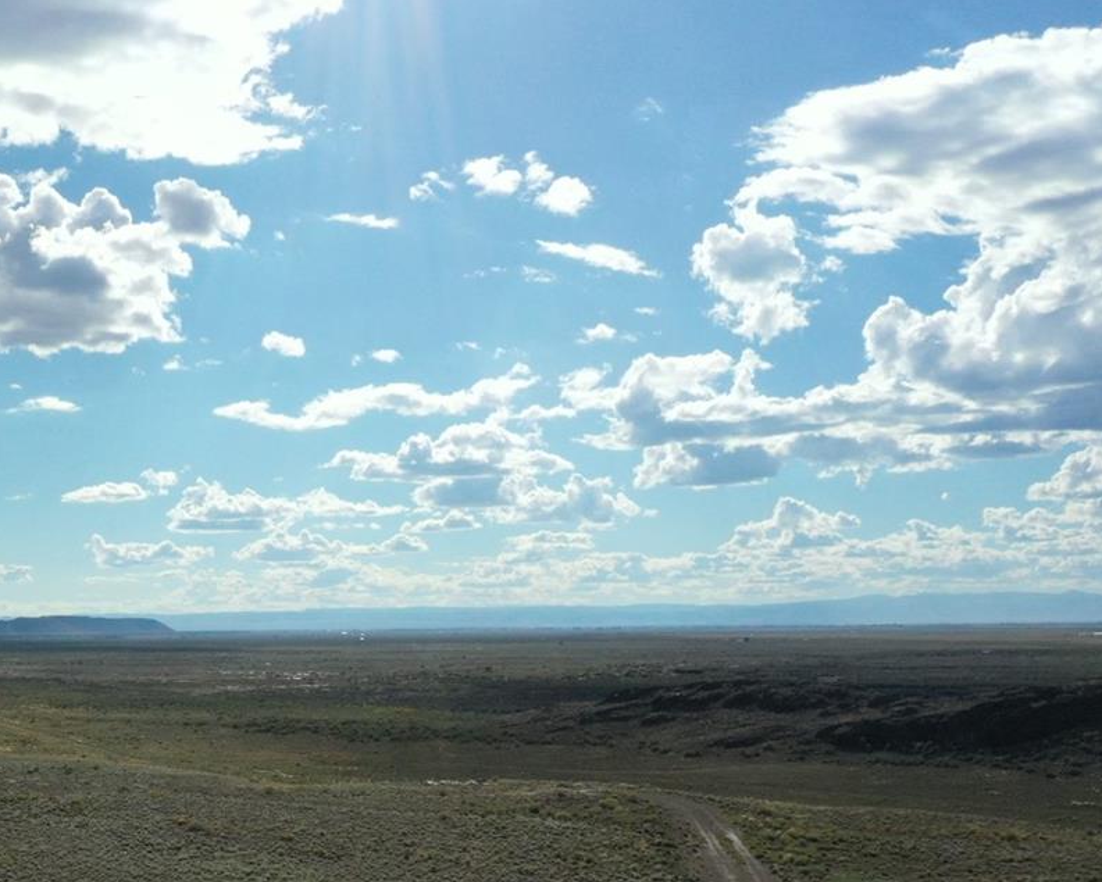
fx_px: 1729
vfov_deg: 28.3
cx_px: 150
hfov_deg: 33.8
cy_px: 647
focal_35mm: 53
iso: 400
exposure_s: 1/1600
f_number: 9
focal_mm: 10.26
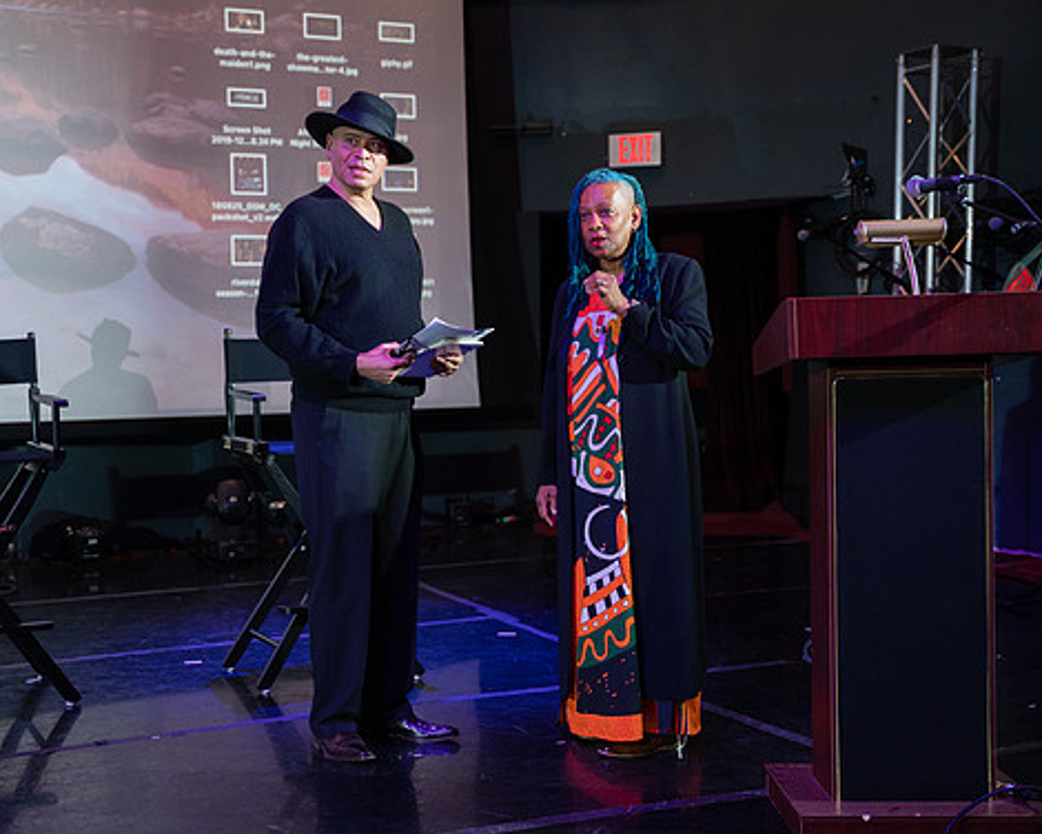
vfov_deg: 30.3
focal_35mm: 50
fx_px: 1542
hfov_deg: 37.3
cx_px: 446
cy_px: 423
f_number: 2.8
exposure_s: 1/250
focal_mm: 43.2
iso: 1600
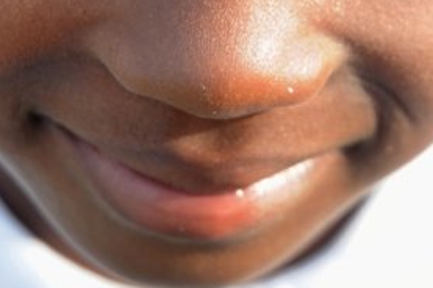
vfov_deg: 5.6
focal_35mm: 243
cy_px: 26
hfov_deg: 8.5
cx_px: 299
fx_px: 2919
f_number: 4.5
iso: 400
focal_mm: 70
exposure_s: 1/500
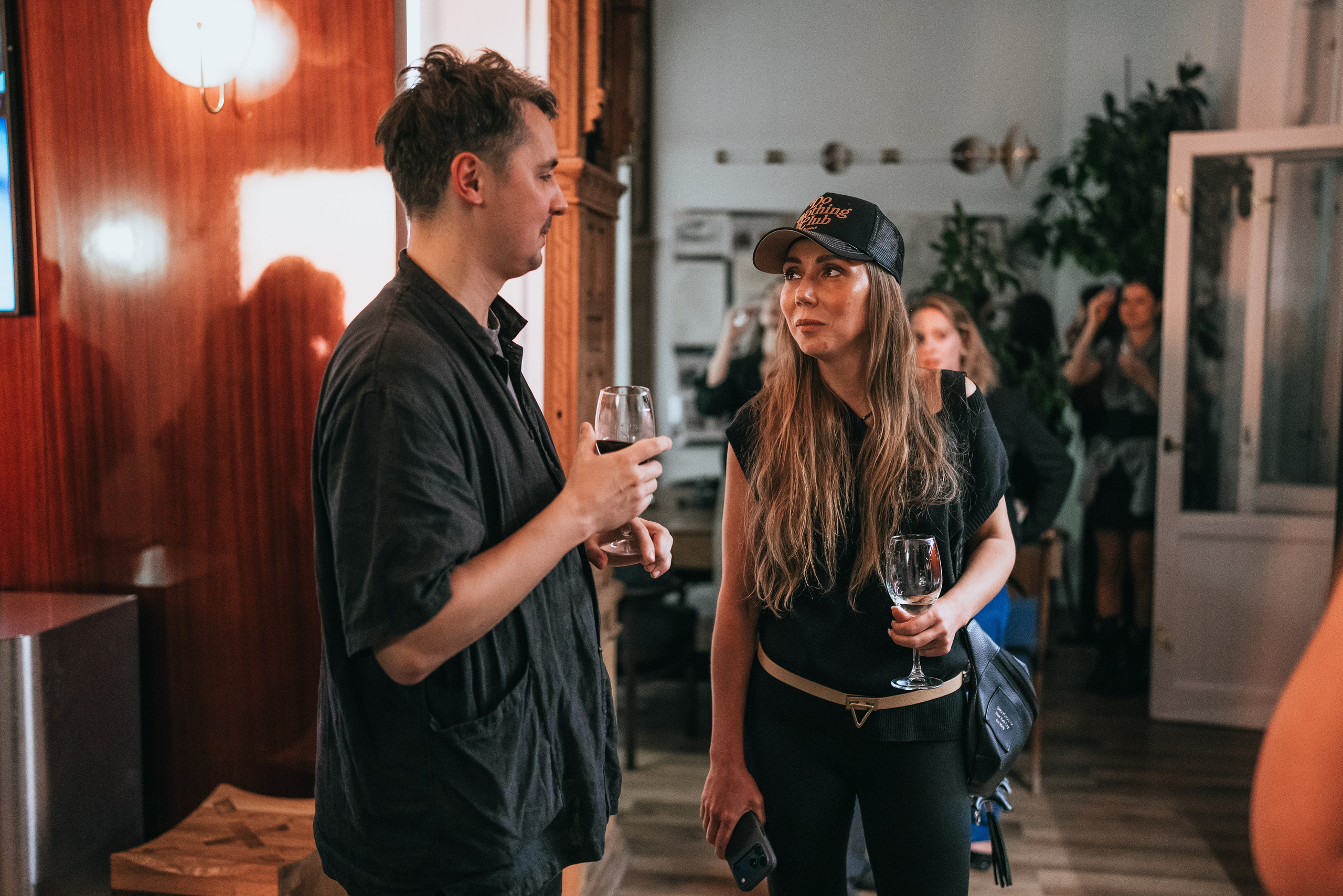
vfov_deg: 37.3
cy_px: 448
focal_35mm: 36
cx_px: 672
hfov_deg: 53.7
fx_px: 1326
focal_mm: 35
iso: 1250
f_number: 1.4
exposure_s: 1/200
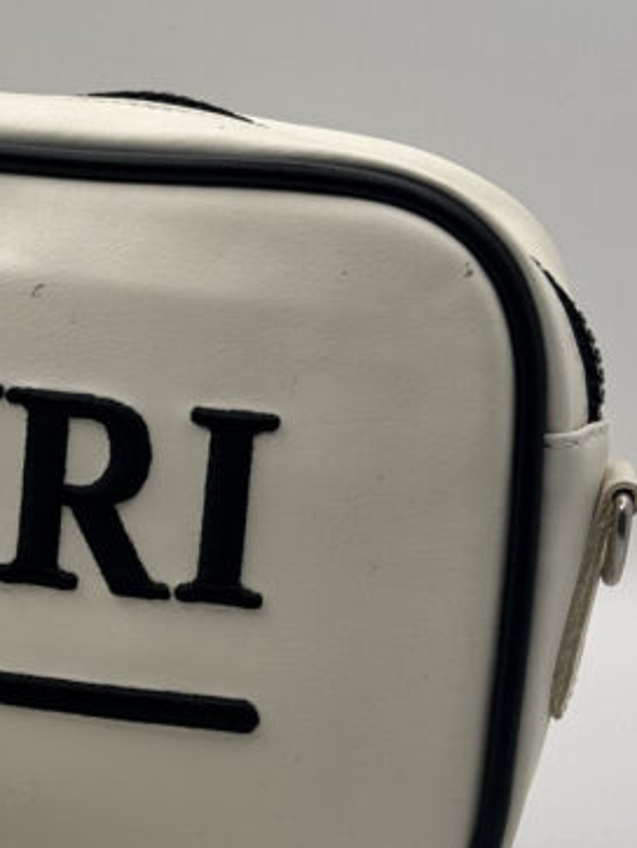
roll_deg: +0.8
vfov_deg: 18.5
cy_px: 506
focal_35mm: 106
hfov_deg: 13.7
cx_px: -30
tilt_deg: -19.0
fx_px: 2598
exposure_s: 1/312
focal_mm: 6.76
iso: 64
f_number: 1.78
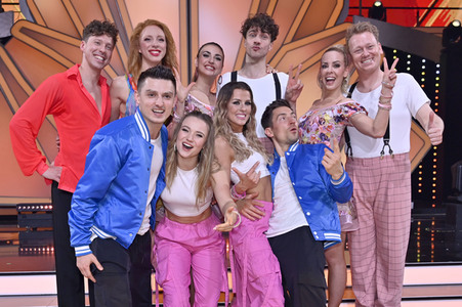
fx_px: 359
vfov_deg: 46.3
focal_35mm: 28
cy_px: 154
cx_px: 231
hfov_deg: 65.5
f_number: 4.5
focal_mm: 28
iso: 500
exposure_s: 1/200
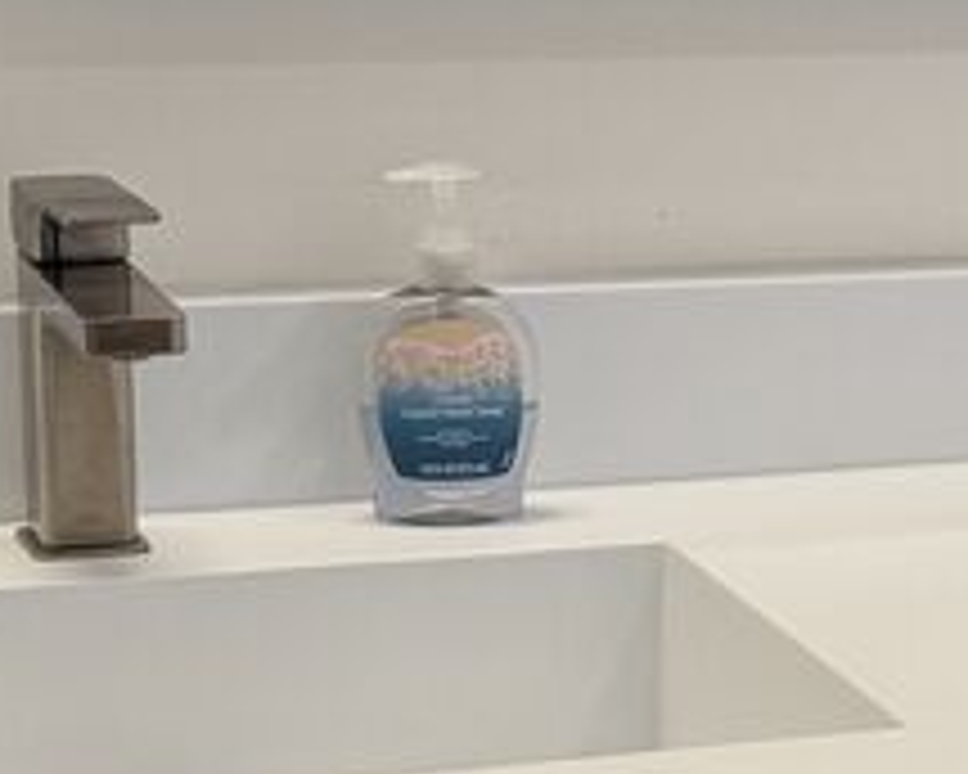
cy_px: 650
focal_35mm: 145
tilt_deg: -15.7
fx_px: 4154
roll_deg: -4.0
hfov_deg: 12.5
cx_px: 1571
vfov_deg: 10.6
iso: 100
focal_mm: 6.76
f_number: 1.78
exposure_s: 1/120
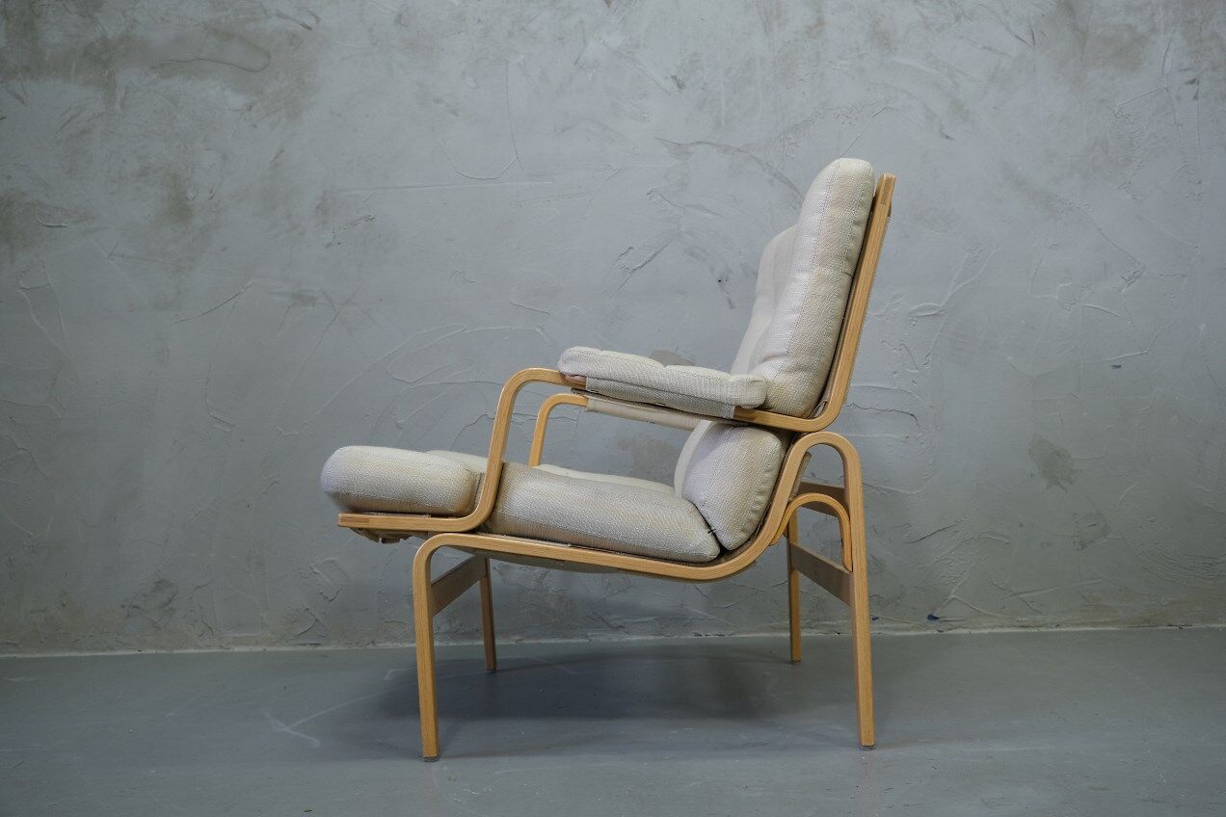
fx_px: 1022
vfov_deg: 43.6
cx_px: 613
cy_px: 408
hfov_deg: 61.9
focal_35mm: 30
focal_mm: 20.2
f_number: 4
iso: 640
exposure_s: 1/28
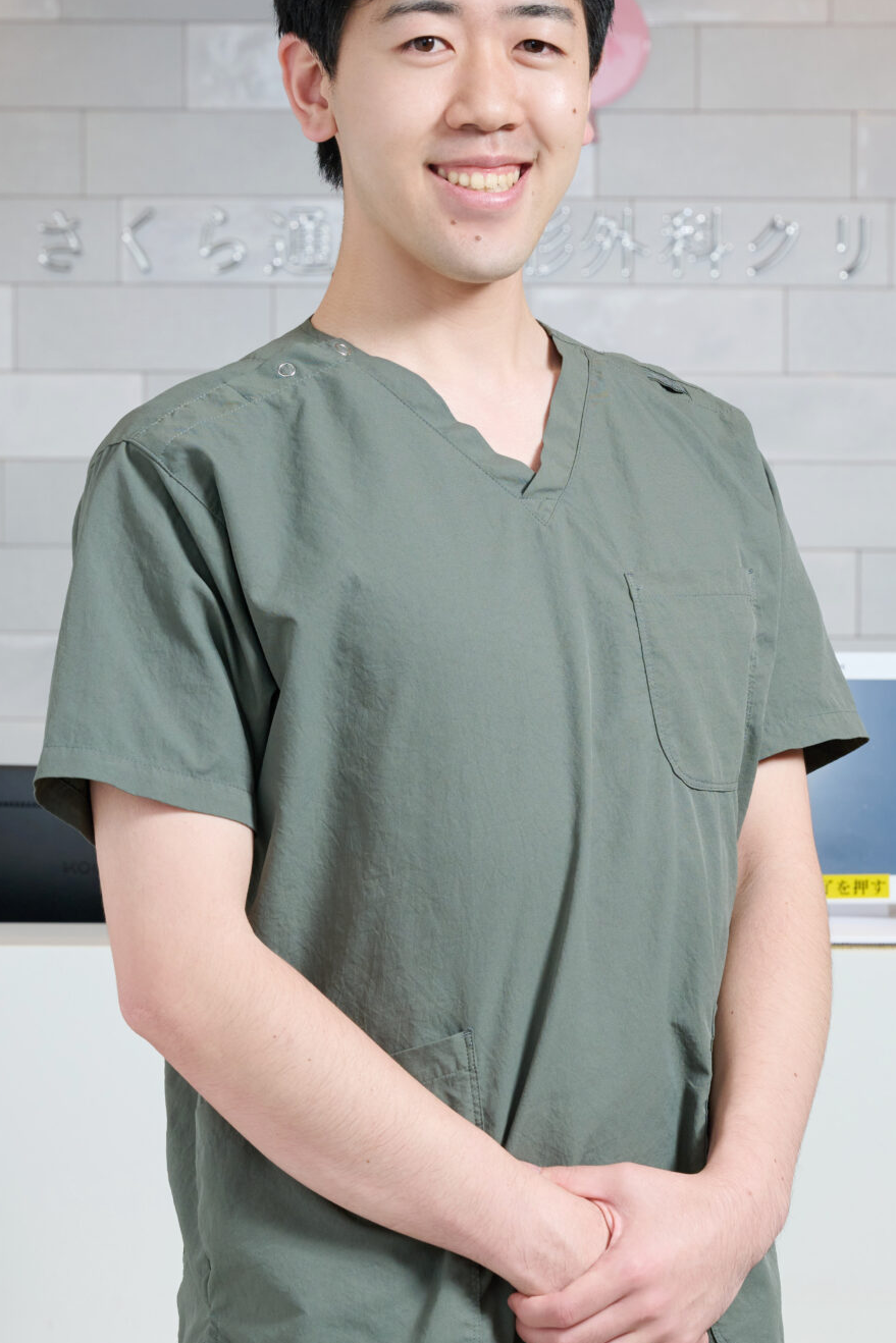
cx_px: 521
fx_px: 5076
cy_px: 804
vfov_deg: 15.1
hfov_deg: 10.1
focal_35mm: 136
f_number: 7.1
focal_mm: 70
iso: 250
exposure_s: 1/125
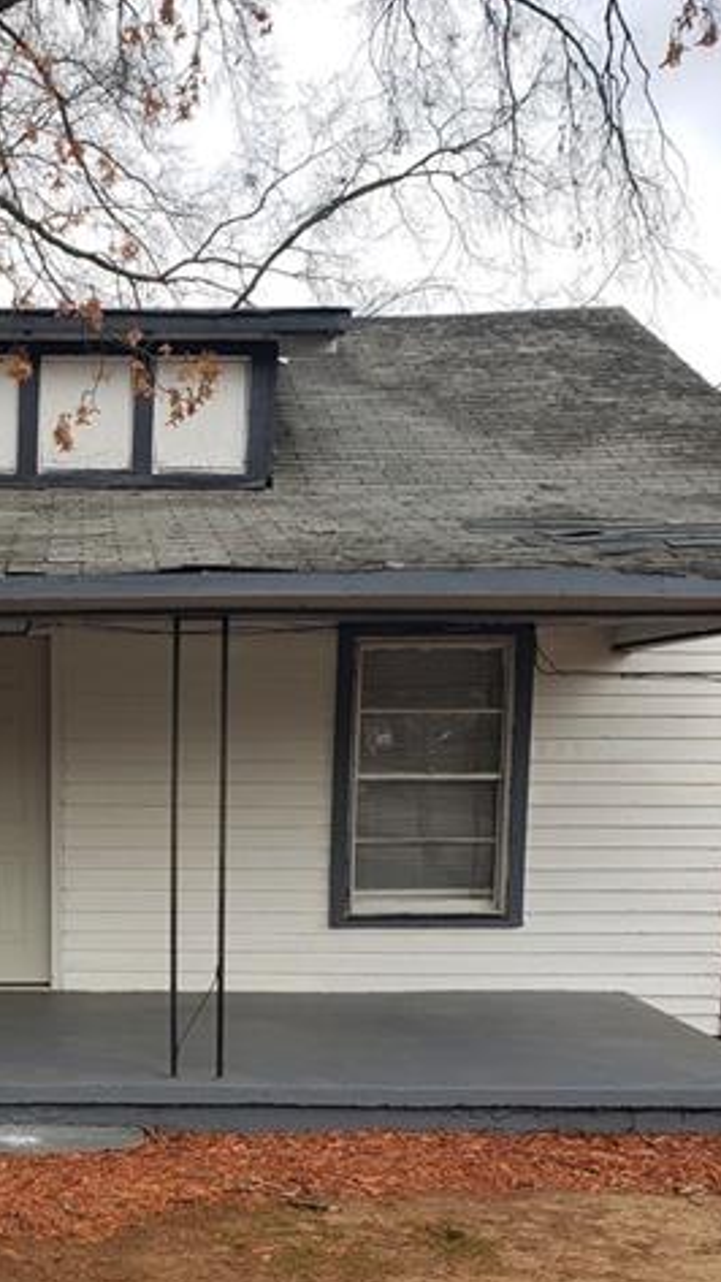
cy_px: 995
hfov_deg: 25.0
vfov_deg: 42.9
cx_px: 35
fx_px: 1564
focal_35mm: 46
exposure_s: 1/286
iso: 50
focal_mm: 4.3
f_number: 2.4
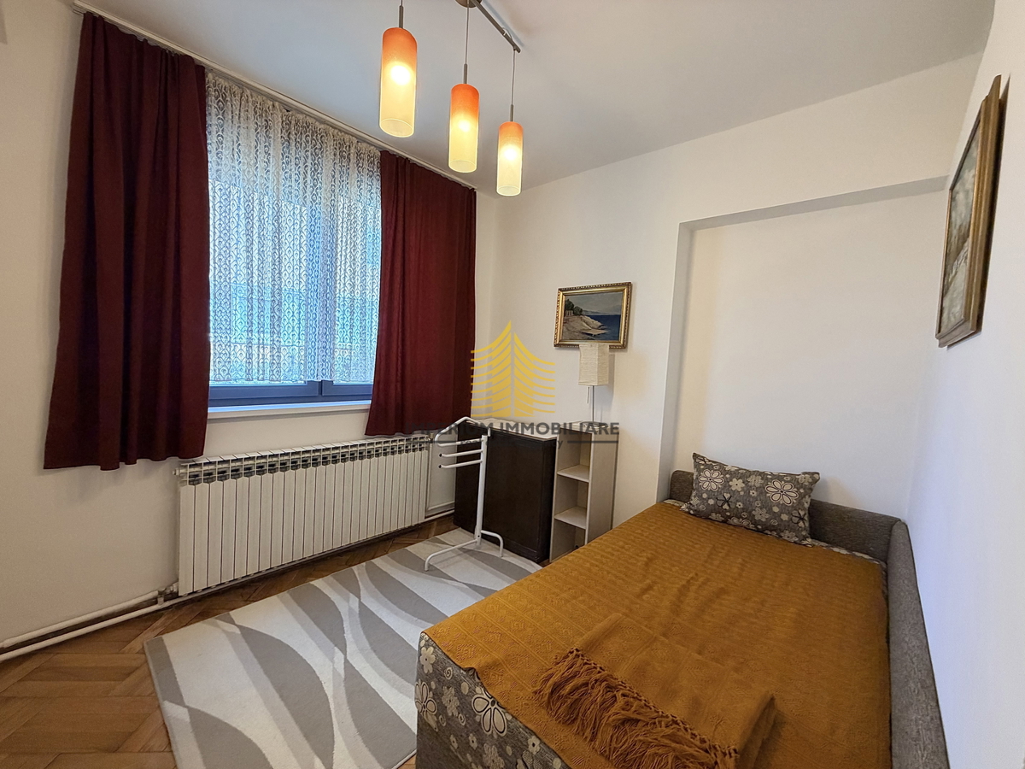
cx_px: 512
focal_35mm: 14
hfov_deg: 102.1
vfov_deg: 85.7
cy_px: 384
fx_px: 415
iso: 320
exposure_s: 1/100
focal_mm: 2.22
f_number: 2.2
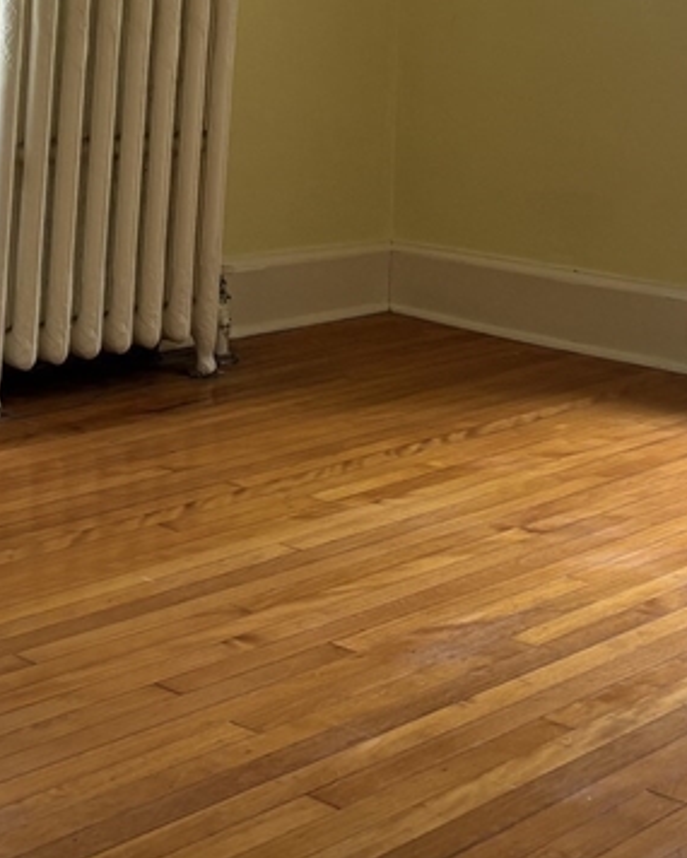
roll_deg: -1.8
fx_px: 1855
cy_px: -60
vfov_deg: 24.5
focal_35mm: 73
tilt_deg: +0.3
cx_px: 304
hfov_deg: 21.0
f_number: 1.6
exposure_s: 1/103
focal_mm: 5.96
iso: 125
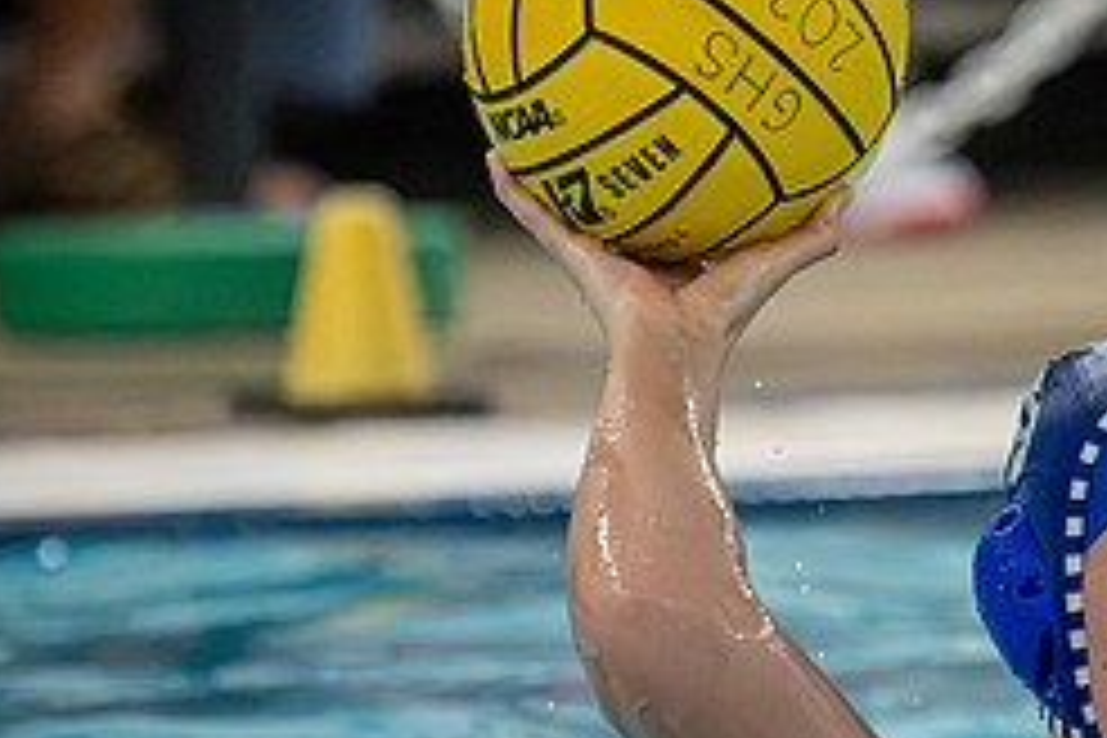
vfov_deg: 1.3
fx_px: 31486
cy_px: 659
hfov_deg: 2.0
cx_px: 1124
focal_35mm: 1024
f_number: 4
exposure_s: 1/1000
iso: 14400
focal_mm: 270
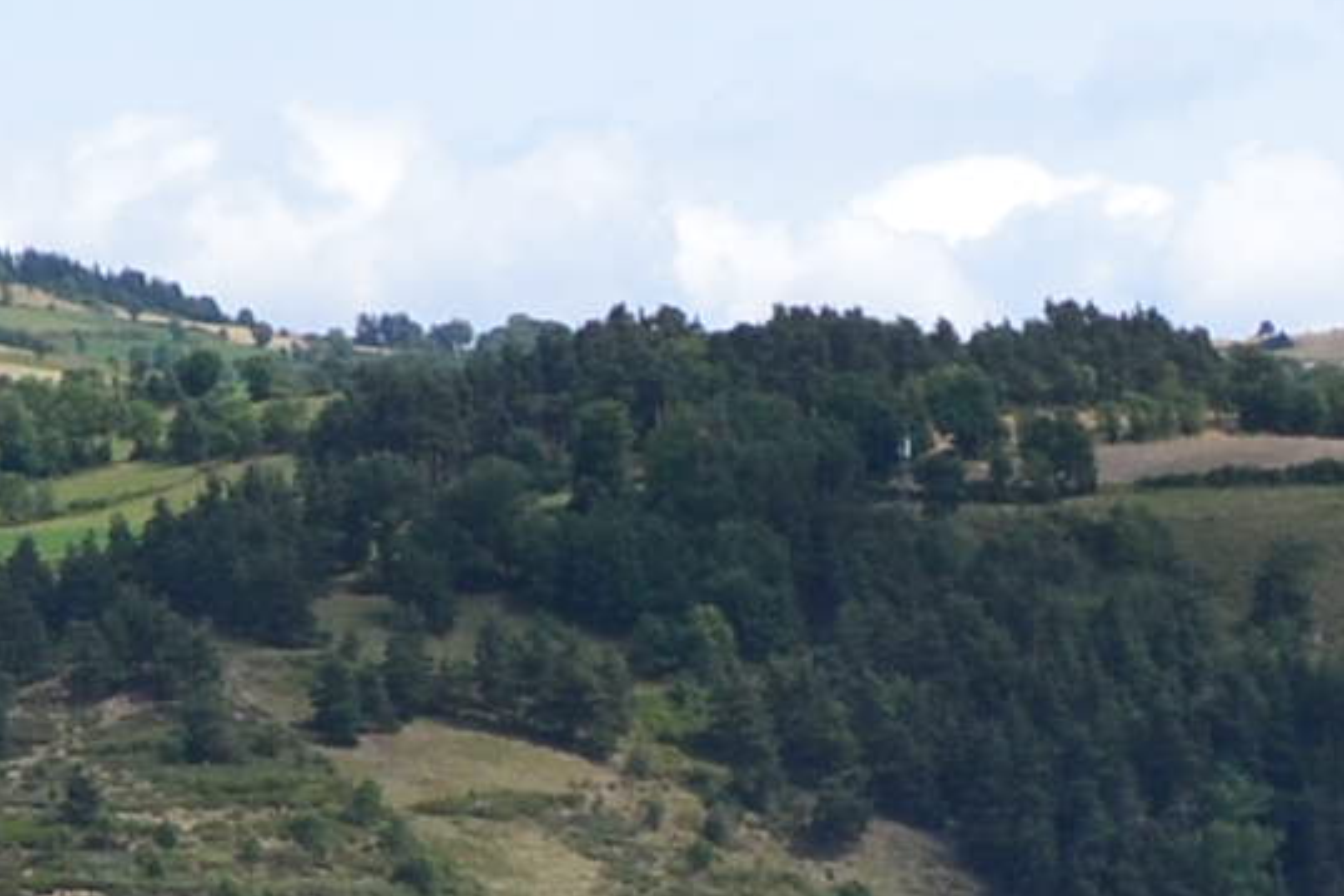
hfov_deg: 8.5
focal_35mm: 241
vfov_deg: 5.6
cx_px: 994
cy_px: 1822
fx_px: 9005
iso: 400
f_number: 11
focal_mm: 25
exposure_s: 1/400
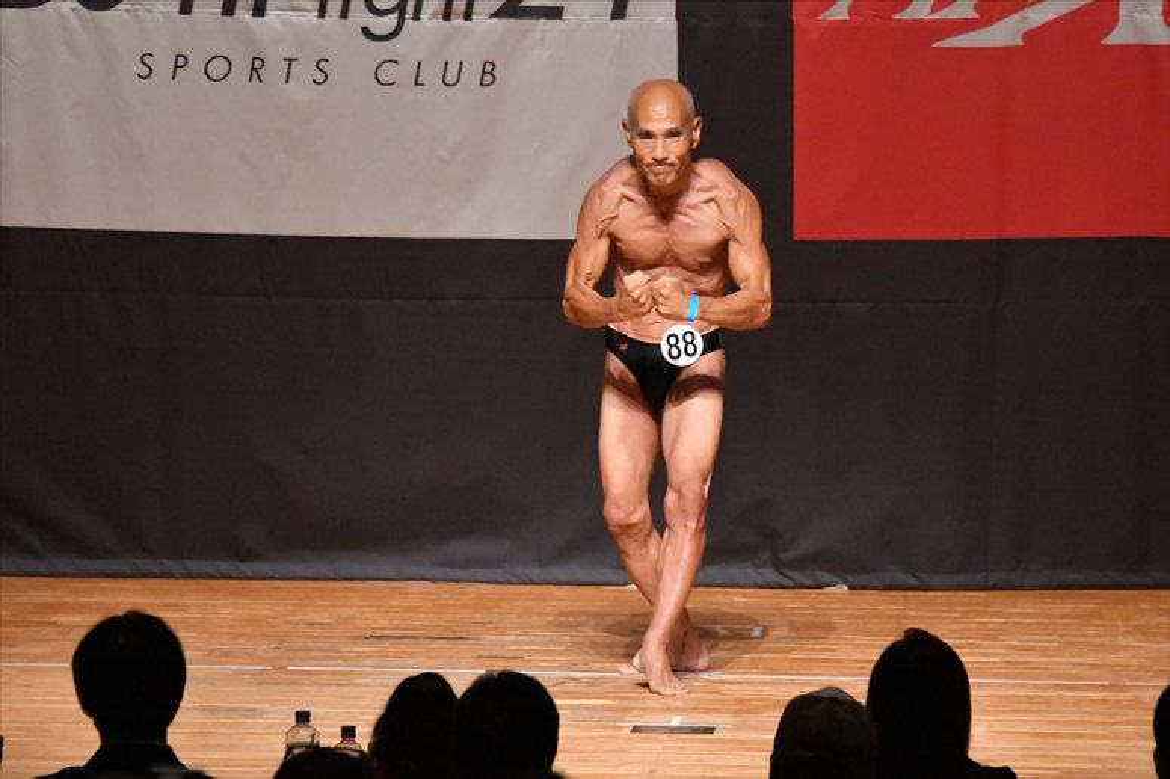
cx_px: 585
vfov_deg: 4.6
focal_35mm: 300
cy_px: 390
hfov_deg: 6.9
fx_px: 9745
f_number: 5.6
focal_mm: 200
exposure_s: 1/400
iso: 12800
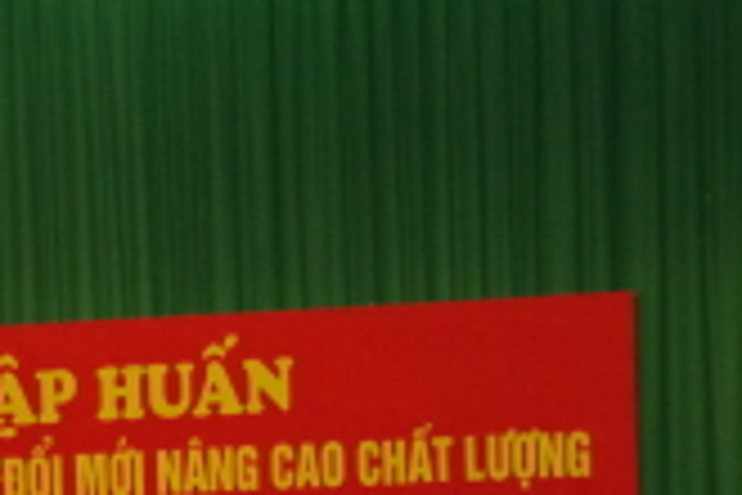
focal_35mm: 200
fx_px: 4122
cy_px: 792
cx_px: -85
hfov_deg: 10.2
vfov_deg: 6.8
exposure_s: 1/100
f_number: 4.5
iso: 3200
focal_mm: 40
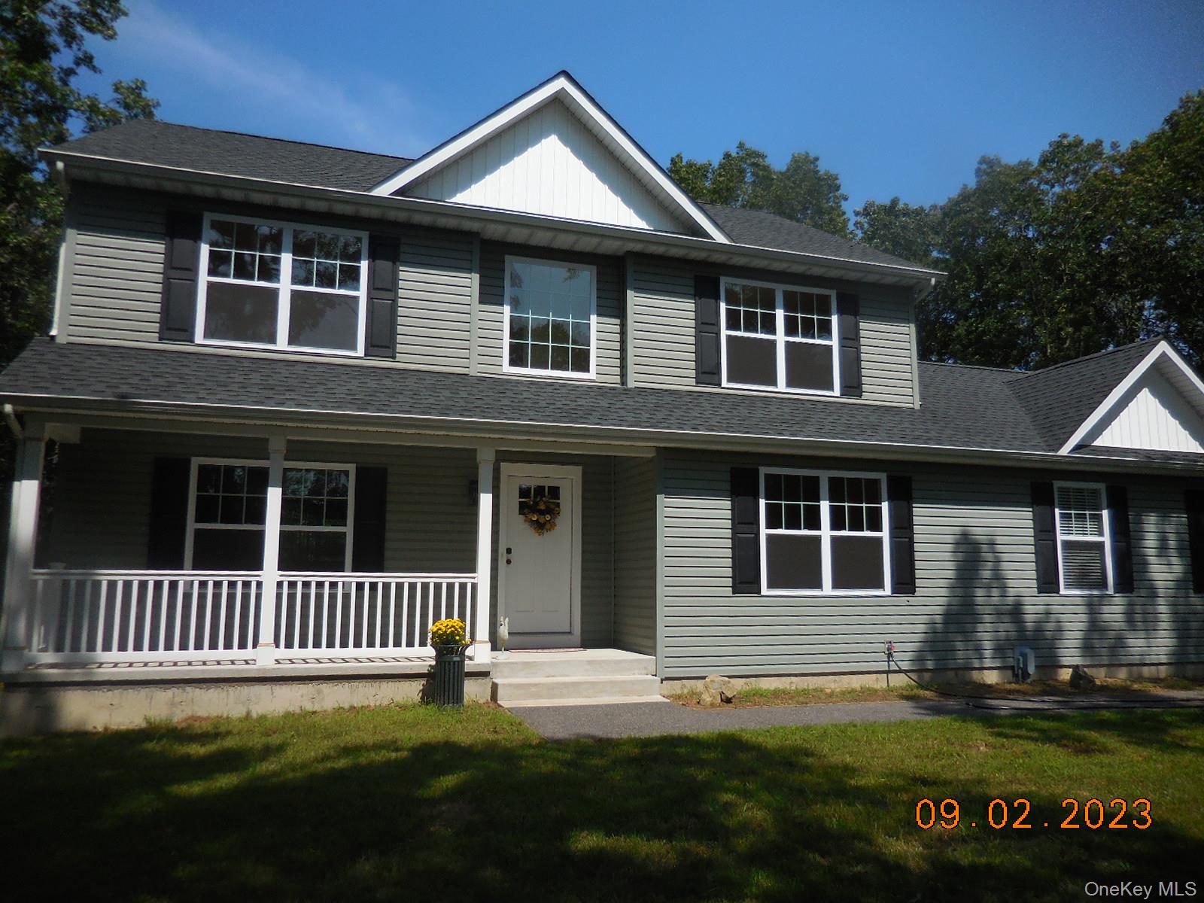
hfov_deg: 69.4
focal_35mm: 25
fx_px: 870
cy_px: 452
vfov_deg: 54.9
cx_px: 602
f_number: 3.3
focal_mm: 4.5
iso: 125
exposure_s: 1/2000
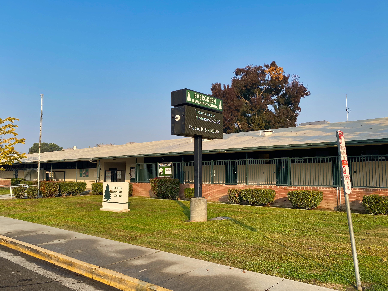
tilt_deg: +4.2
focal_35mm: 29
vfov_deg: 48.2
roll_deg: +0.7
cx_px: 173
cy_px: 150
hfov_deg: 61.5
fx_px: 325
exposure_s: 1/1653
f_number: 1.8
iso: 32
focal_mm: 4.25
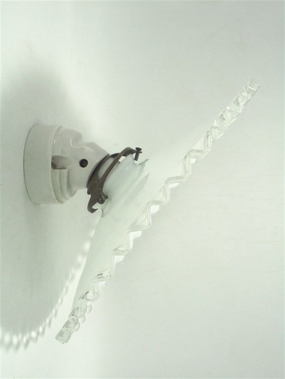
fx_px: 417
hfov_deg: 37.7
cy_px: 190
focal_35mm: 38
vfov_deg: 49.0
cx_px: 142
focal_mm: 6.9
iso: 100
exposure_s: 1/100
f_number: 4.2
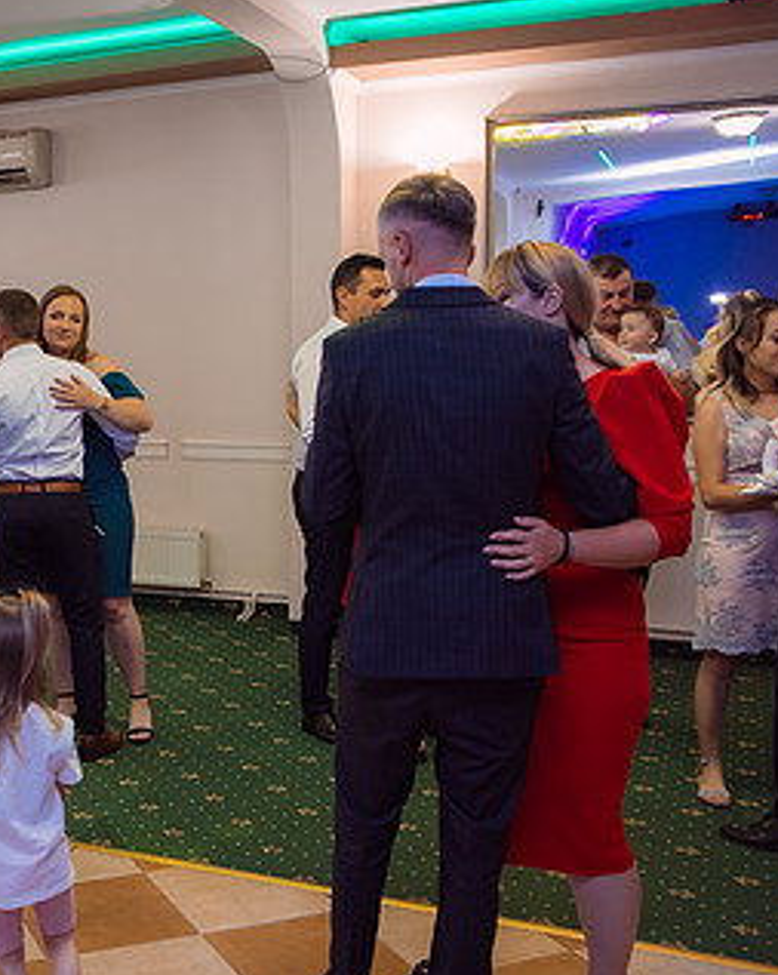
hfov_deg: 32.8
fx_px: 1239
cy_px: 527
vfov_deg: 42.9
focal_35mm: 43
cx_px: 51
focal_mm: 24
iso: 1250
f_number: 2.8
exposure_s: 1/200
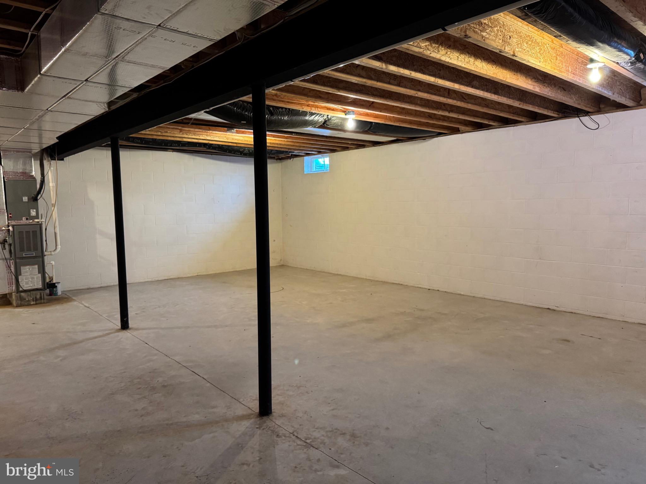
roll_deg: +0.3
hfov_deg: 71.6
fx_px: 448
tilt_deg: -5.2
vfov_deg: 56.8
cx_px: 323
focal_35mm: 24
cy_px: 242
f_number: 1.78
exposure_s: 1/60
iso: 500
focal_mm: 6.76
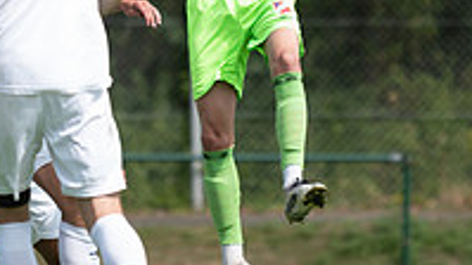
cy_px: 4
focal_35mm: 914
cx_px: 218
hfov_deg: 2.4
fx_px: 11441
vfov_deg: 1.3
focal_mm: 200
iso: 160
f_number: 3.2
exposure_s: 1/1600
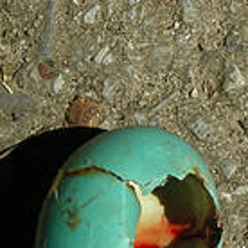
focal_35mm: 391
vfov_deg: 4.5
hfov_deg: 4.5
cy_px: 226
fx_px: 3169
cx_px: 203
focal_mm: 17.1
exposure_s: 1/310
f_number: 4.7
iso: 50
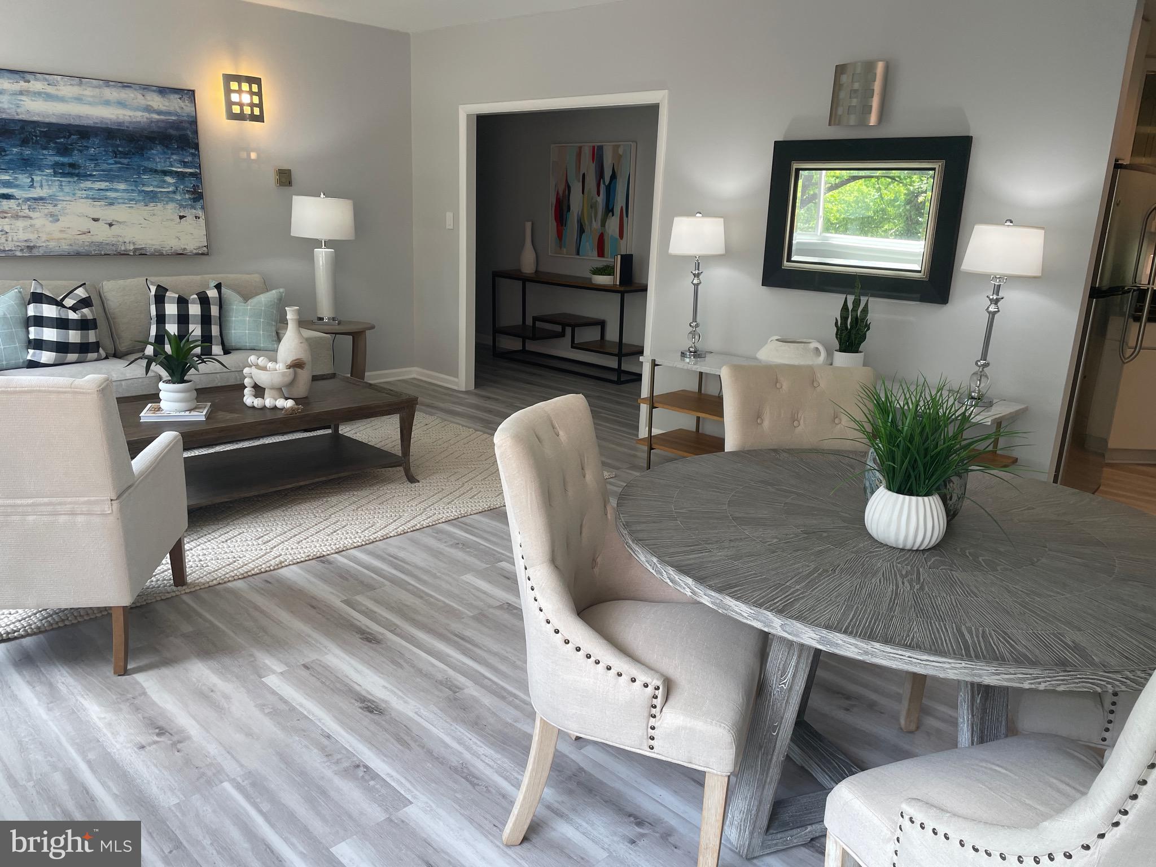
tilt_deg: -15.7
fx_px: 868
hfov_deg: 67.3
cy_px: 434
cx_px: 578
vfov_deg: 53.1
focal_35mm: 26
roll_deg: -2.8
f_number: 1.6
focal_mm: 4.2
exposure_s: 1/120
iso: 50
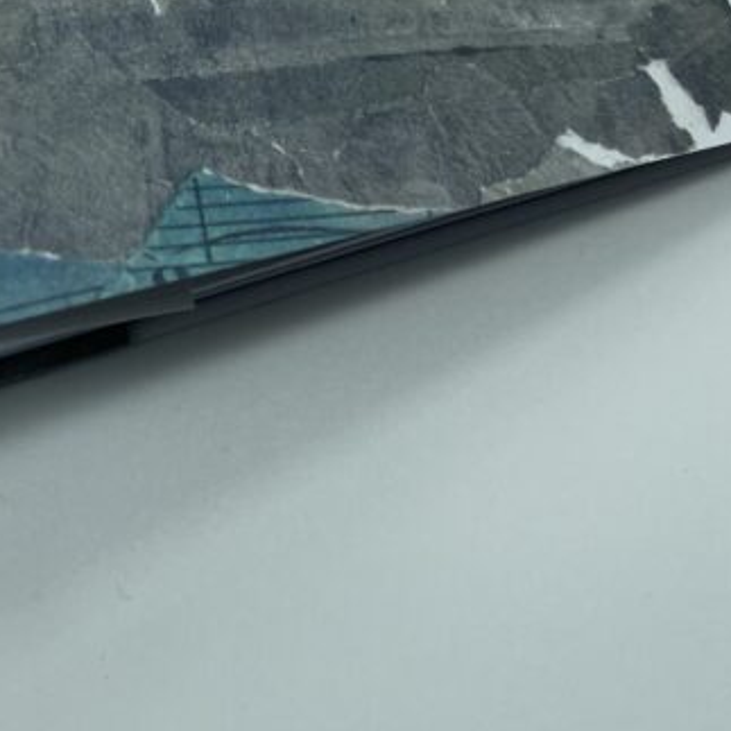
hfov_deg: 29.6
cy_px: -100
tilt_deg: -62.4
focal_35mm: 57
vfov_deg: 27.2
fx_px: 1362
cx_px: 190
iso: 32
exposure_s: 1/612
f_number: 1.6
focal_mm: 4.2
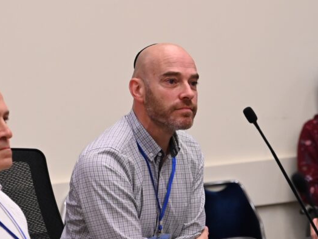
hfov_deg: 25.3
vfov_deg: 19.1
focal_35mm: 77
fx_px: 707
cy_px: 120
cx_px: 180
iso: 2000
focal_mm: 70
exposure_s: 1/200
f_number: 2.8
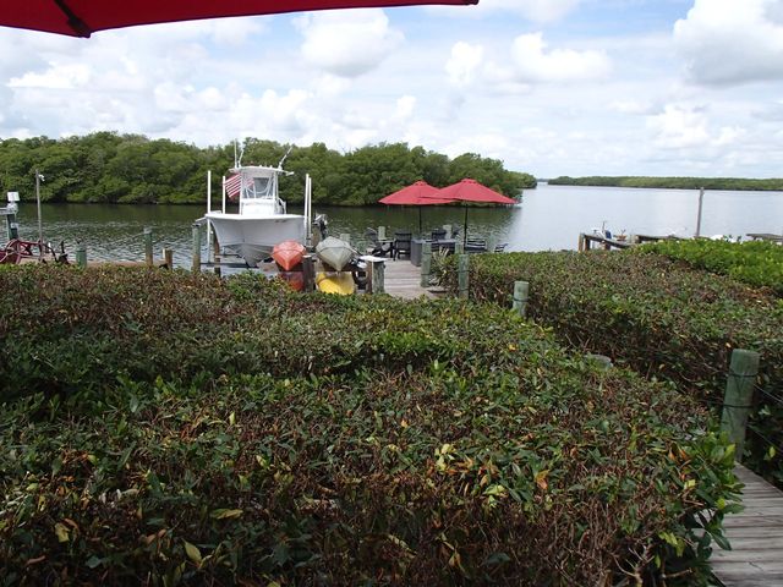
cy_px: 294
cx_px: 392
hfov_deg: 63.4
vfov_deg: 49.7
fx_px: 633
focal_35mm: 28
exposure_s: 1/100
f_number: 11
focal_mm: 5
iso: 100
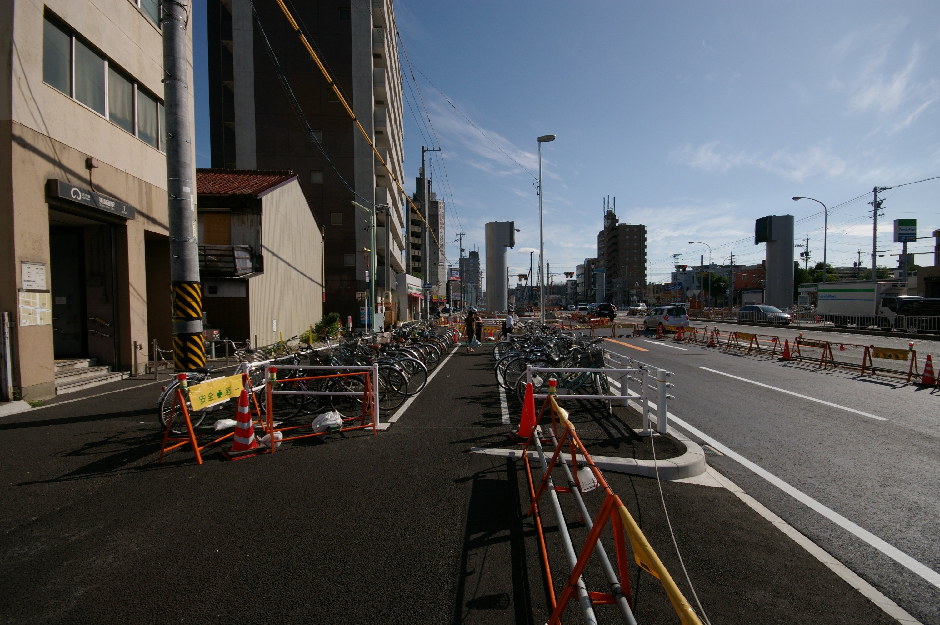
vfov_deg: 77.2
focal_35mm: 15
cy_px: 312
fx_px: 391
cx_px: 470
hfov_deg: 100.4
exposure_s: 1/750
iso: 200
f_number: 8
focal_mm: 10
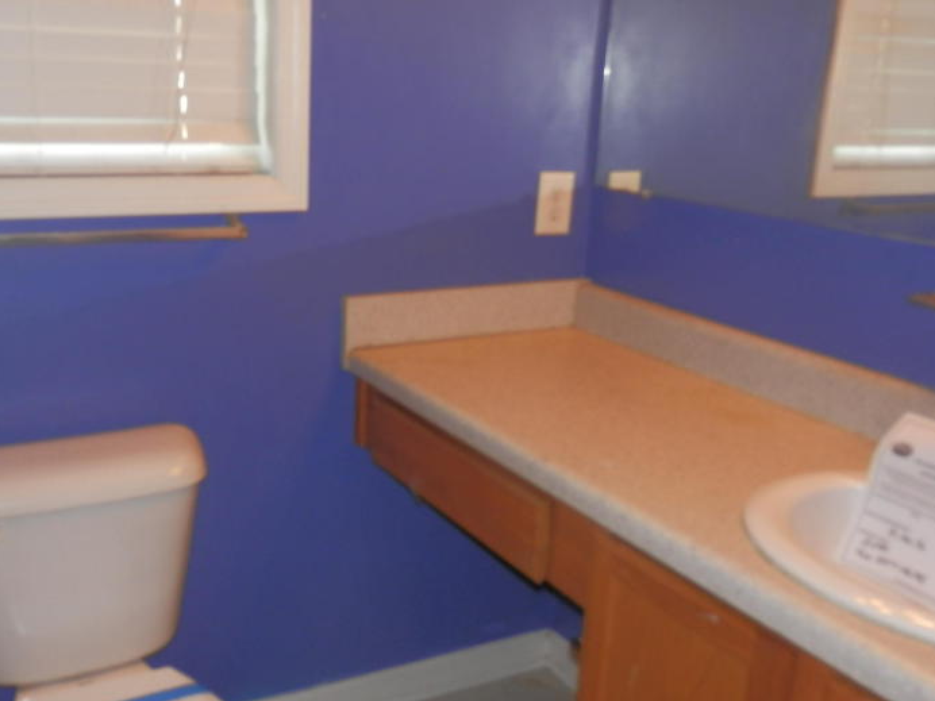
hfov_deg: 49.9
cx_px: 382
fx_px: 999
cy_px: 389
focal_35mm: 37
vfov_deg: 38.6
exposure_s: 1/30
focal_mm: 4.5
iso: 100
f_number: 3
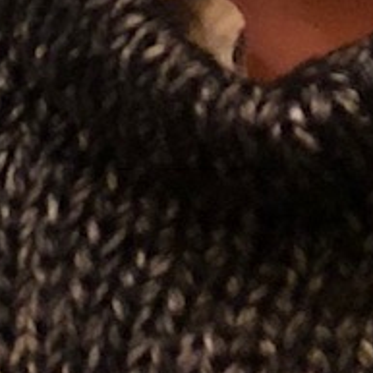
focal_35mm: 164
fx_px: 1999
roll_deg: -0.5
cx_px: 370
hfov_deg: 10.6
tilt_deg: -0.1
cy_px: -758
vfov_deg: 8.7
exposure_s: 1/13
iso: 100
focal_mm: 3.99
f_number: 1.8
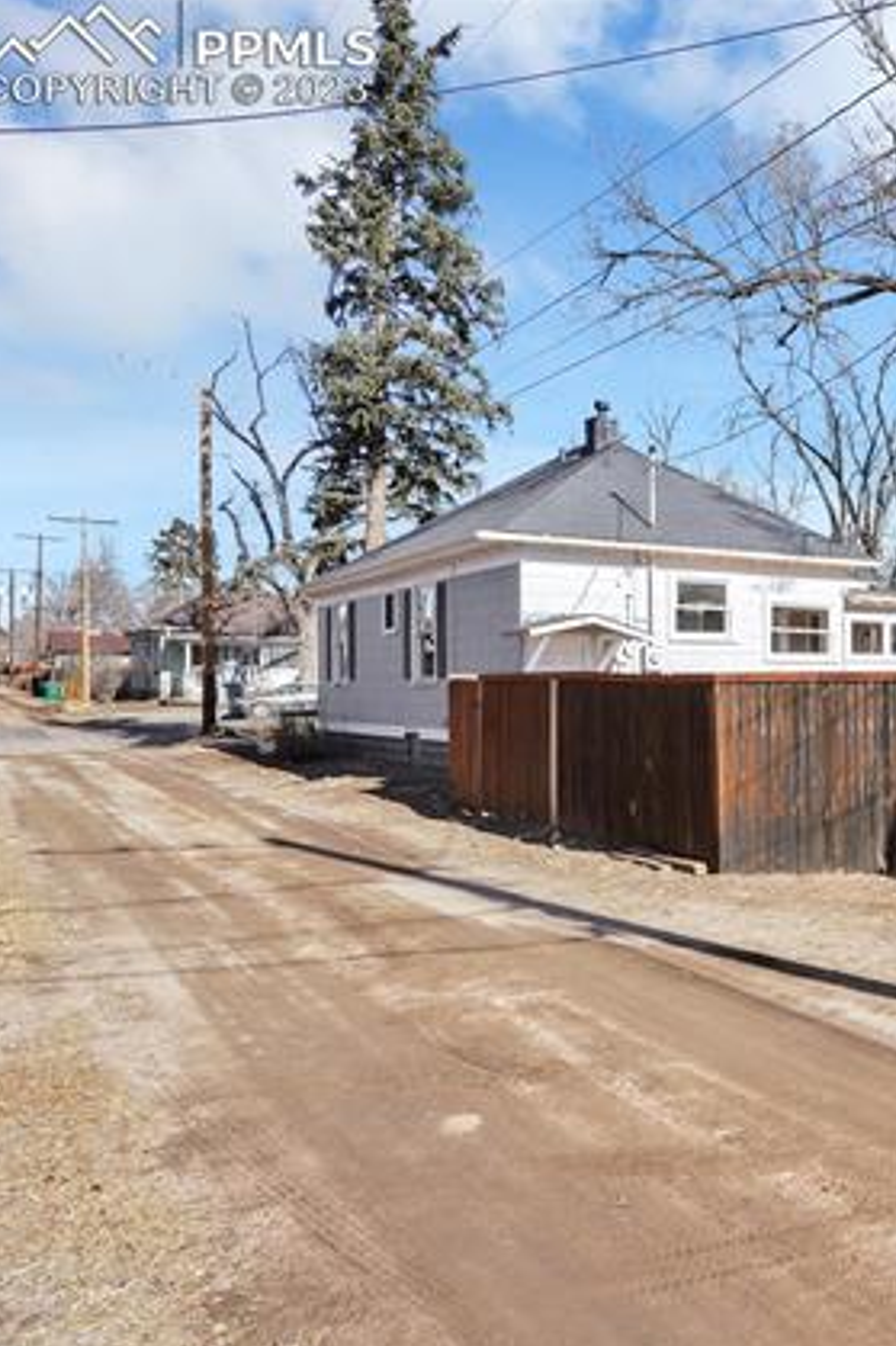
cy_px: 678
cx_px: 1002
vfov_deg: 63.7
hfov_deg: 37.2
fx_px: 1083
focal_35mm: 29
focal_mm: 19
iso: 100
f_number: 11
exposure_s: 1/50
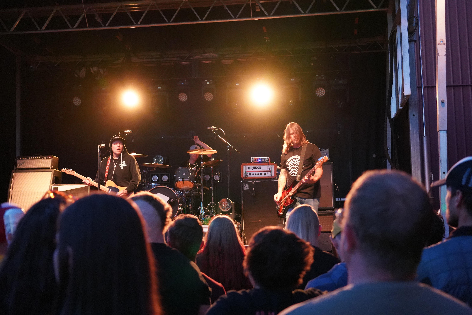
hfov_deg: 44.5
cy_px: 158
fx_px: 577
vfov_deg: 30.5
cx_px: 236
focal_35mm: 44
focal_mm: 44
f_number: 4
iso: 10000
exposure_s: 1/60
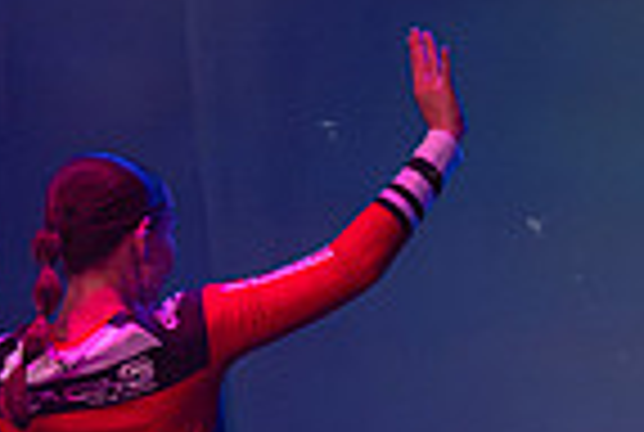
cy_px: 927
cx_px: -562
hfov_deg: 5.4
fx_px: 6668
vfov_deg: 3.7
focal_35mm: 372
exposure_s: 1/500
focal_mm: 79
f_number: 4
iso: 5000
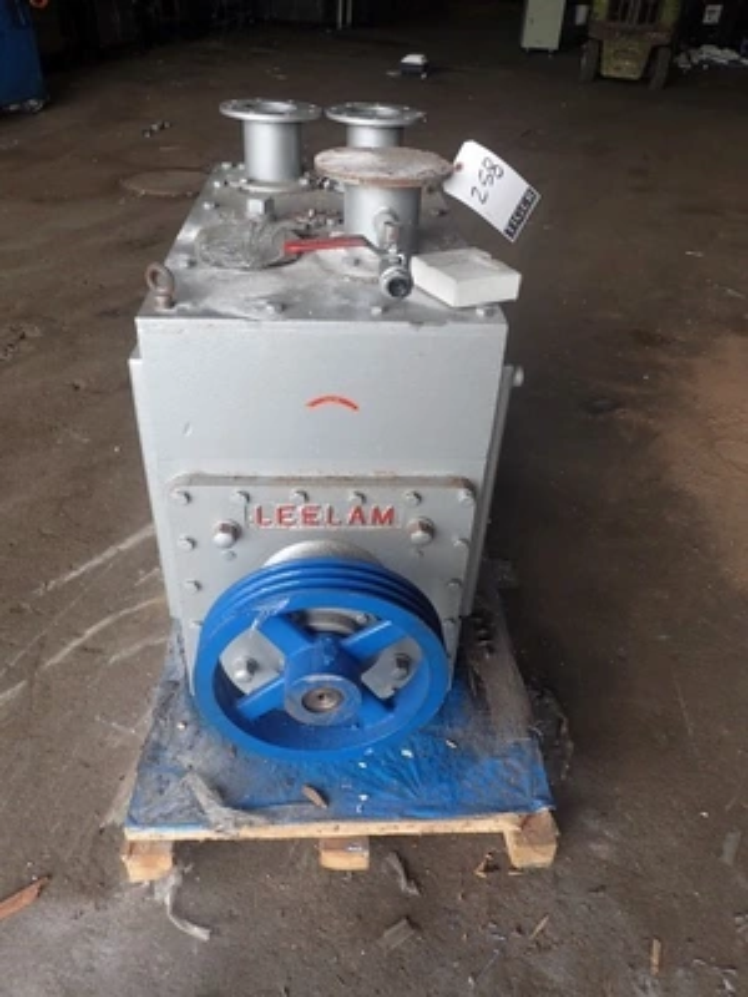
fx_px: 720
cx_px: 374
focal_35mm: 25
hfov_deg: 54.9
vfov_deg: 69.4
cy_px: 498
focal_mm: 4.5
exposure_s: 1/100
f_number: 2.8
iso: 100
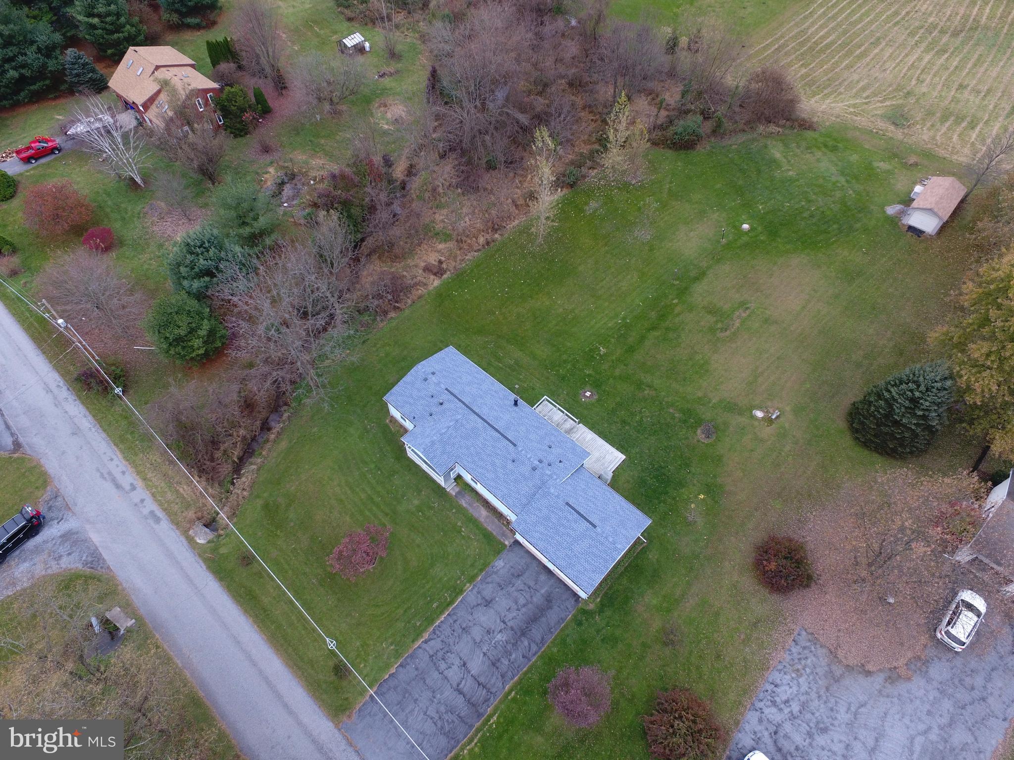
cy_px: 380
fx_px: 586
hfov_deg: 81.7
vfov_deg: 66.0
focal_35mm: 20
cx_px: 507
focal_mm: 3.61
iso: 126
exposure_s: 1/100
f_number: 2.8
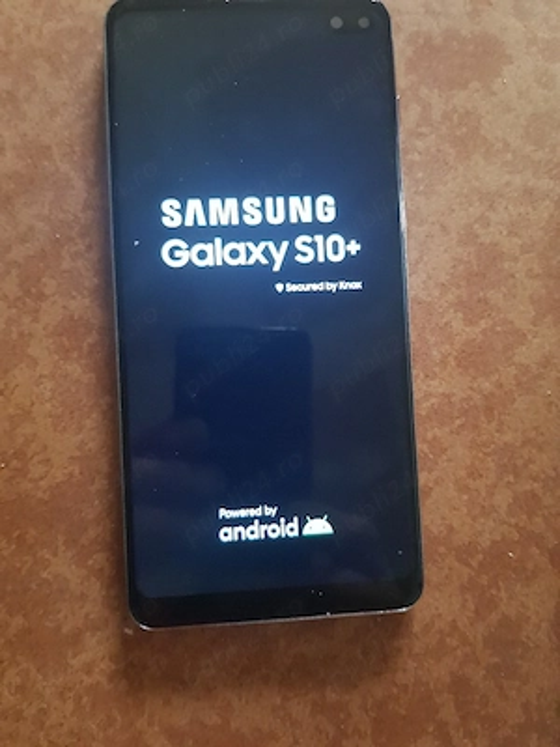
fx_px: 561
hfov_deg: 53.1
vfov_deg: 67.3
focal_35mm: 26
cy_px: 374
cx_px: 280
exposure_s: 1/33
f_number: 1.7
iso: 640
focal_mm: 4.2
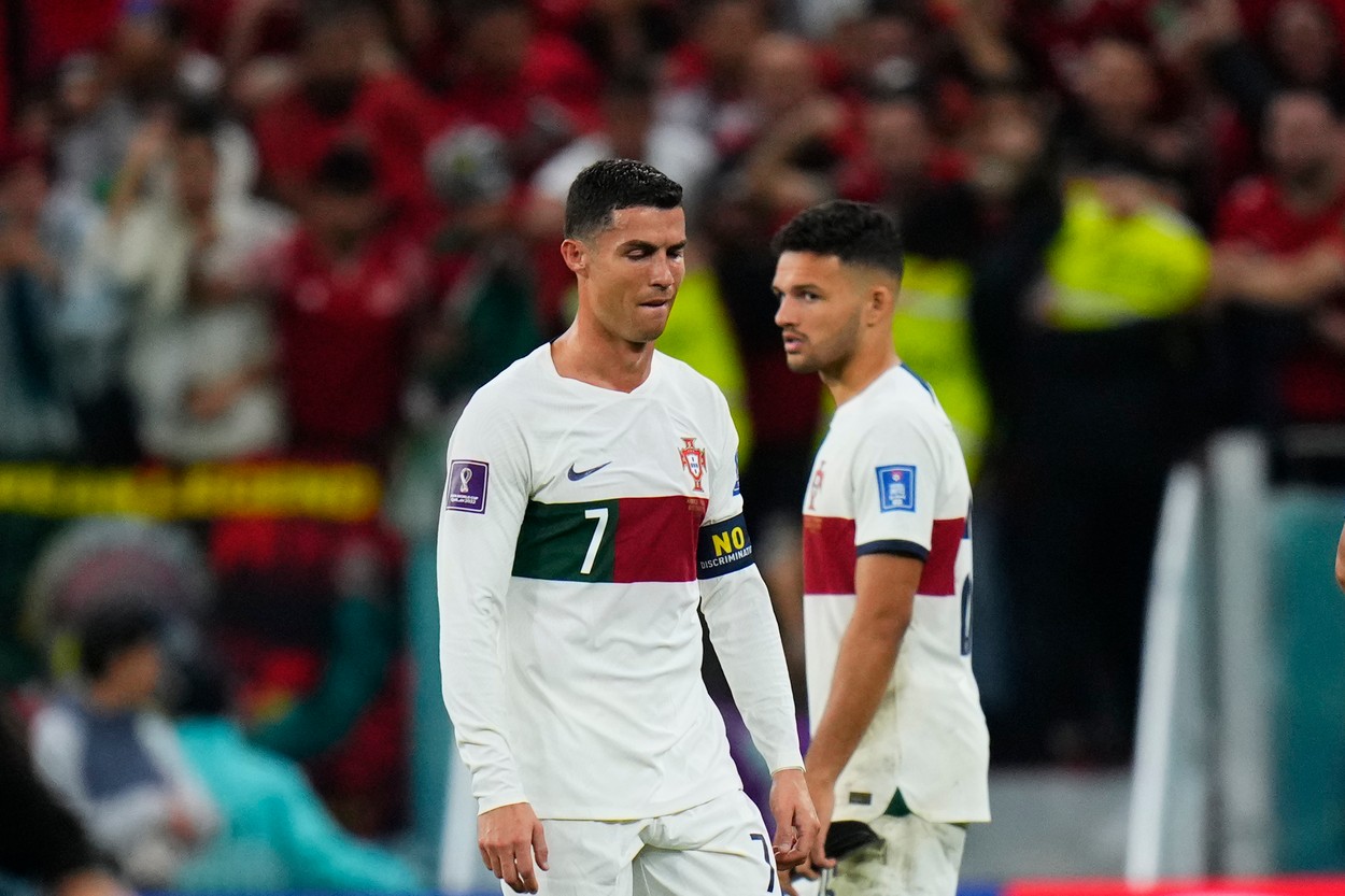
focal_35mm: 400
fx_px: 14941
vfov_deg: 3.4
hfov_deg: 5.2
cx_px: 672
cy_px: 448
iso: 2000
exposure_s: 1/2500
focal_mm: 400
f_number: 2.8
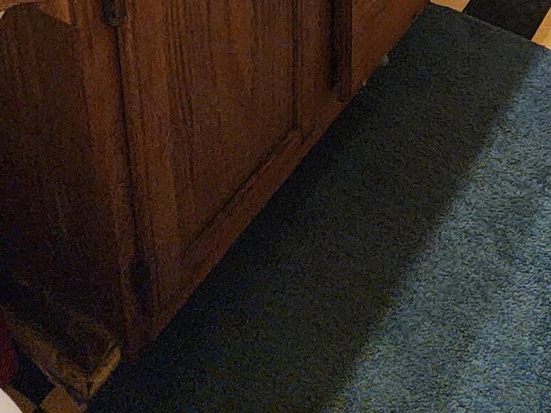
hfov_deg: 37.2
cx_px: 418
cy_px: -275
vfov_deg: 21.8
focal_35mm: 50
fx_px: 796
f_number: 2.2
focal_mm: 2.2
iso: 640
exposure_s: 1/30
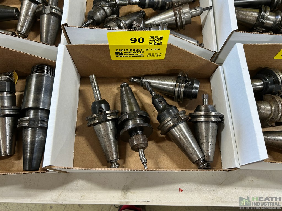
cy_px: 106
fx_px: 212
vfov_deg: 53.1
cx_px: 141
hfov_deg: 67.3
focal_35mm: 26
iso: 80
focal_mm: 5.7
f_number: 1.5
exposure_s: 1/60
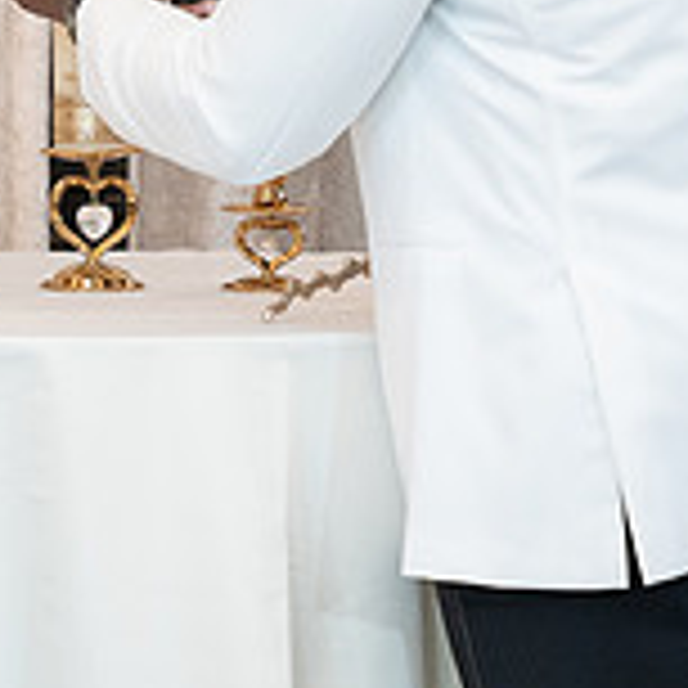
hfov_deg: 7.4
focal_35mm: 236
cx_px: 178
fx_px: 5307
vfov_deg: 7.4
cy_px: 58
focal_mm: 65
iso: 2000
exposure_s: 1/100
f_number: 4
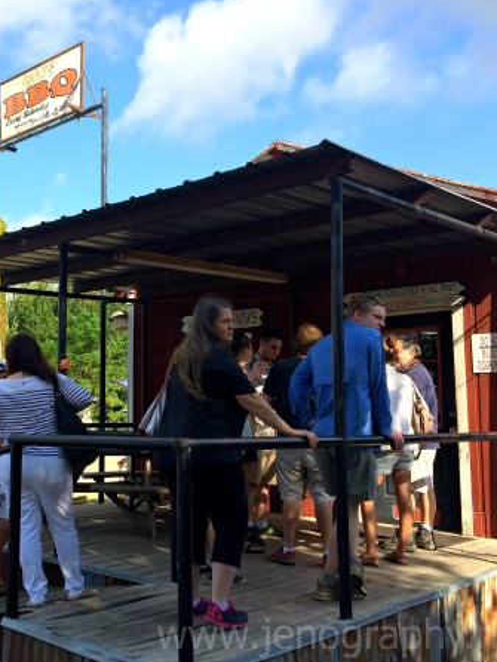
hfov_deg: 35.7
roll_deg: +0.1
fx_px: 746
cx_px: 99
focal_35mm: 39
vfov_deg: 47.8
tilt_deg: +6.4
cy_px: 330
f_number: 2.2
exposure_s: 1/1325
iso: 32
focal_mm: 4.15
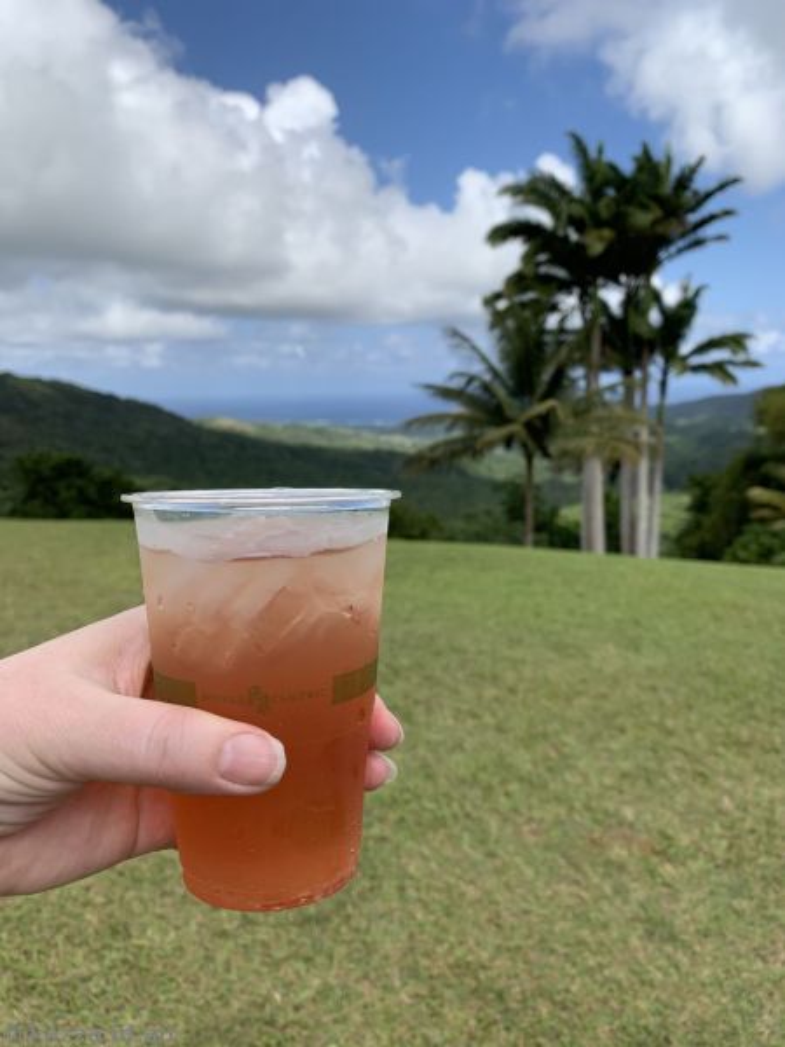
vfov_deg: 67.3
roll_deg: +1.4
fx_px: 786
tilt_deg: -9.4
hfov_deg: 53.1
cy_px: 524
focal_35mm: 26
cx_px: 392
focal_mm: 4.25
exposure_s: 1/2208
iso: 25
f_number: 1.8
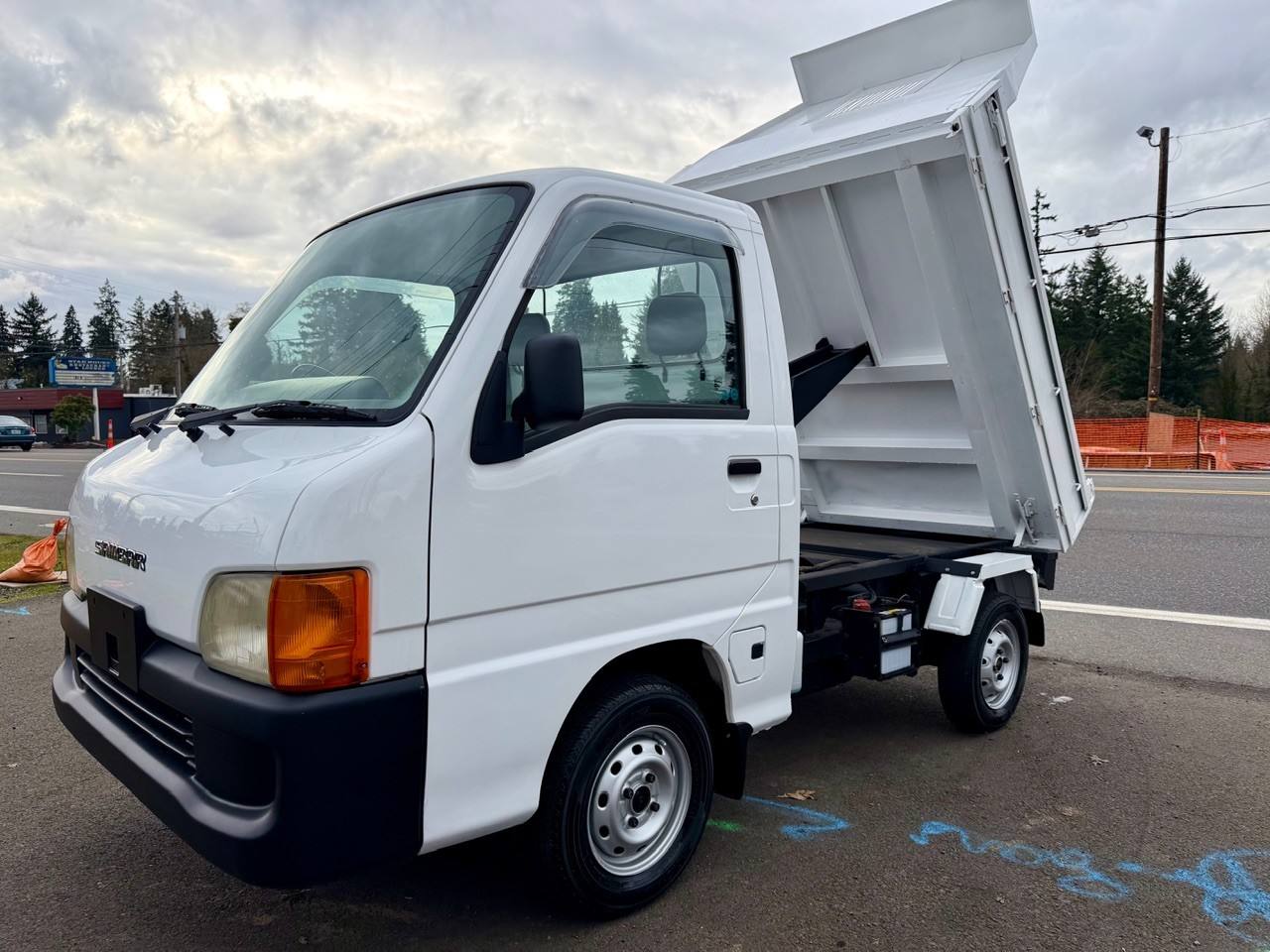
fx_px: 881
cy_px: 476
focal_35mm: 24
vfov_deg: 56.8
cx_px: 635
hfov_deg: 71.6
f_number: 1.78
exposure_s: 1/1553
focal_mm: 6.76
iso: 100
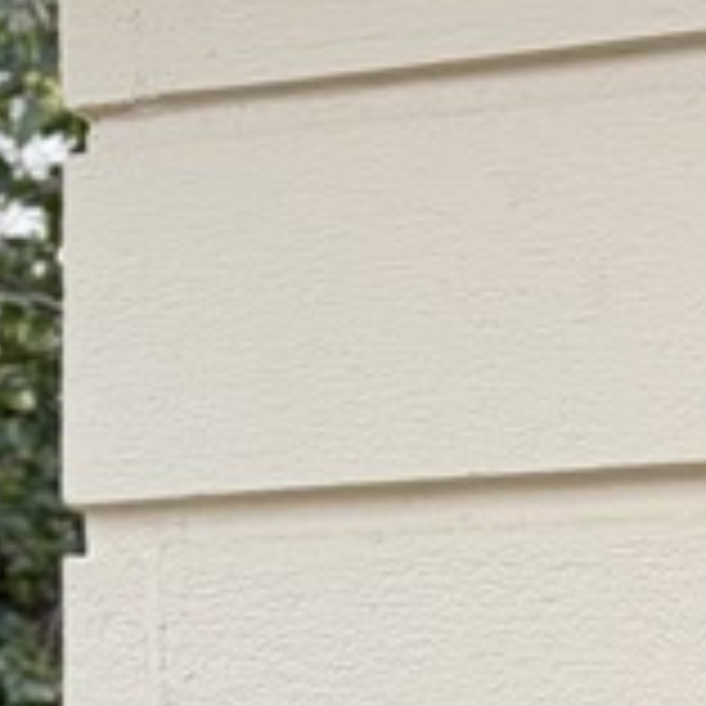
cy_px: 1632
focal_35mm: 146
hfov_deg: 11.3
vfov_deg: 10.5
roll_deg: -1.6
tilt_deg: -8.3
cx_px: 1183
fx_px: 3369
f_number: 1.6
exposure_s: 1/791
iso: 50
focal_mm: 5.96
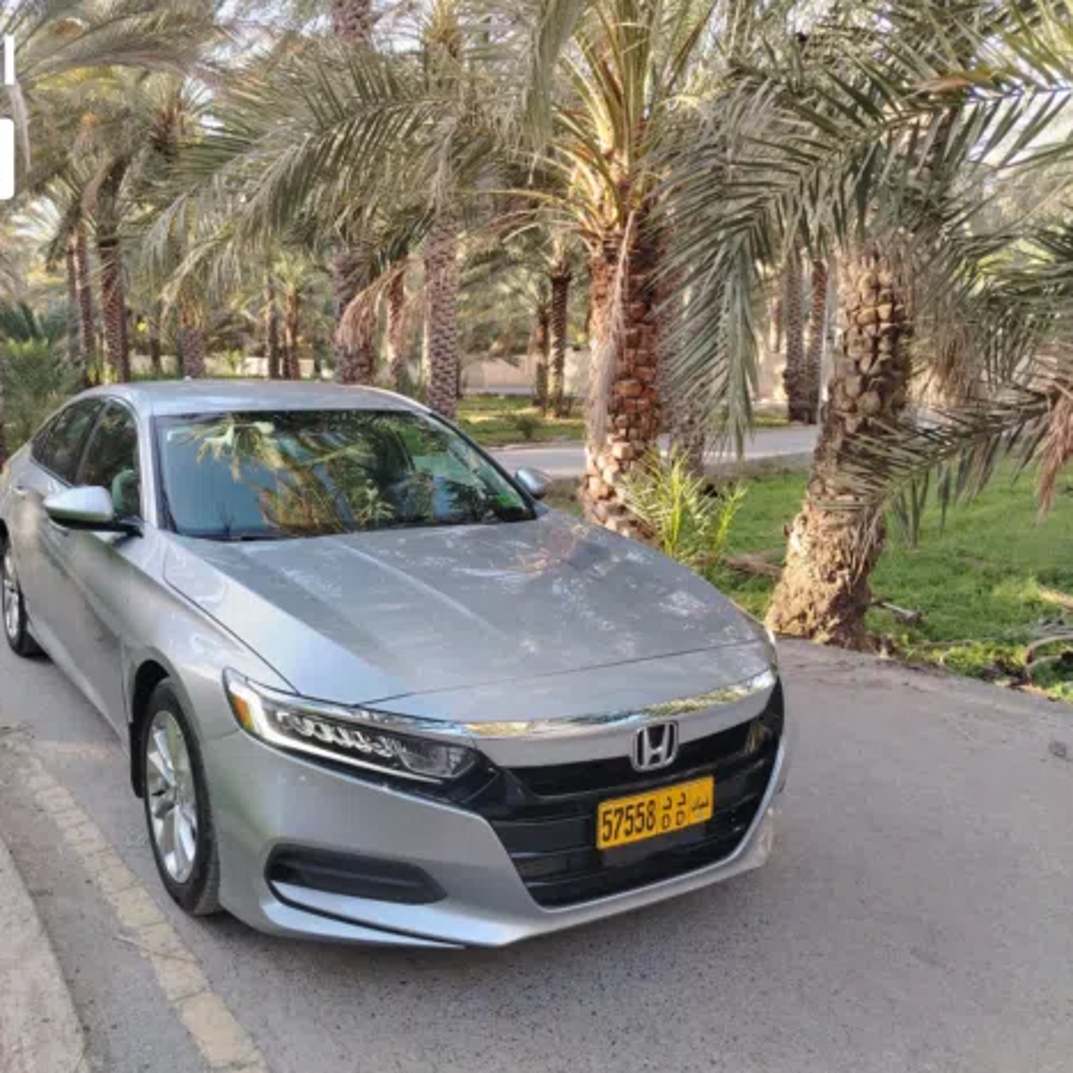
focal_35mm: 29
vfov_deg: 55.6
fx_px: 1017
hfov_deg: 54.5
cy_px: 530
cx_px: 360
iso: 189
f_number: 1.75
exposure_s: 1/100
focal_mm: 5.25
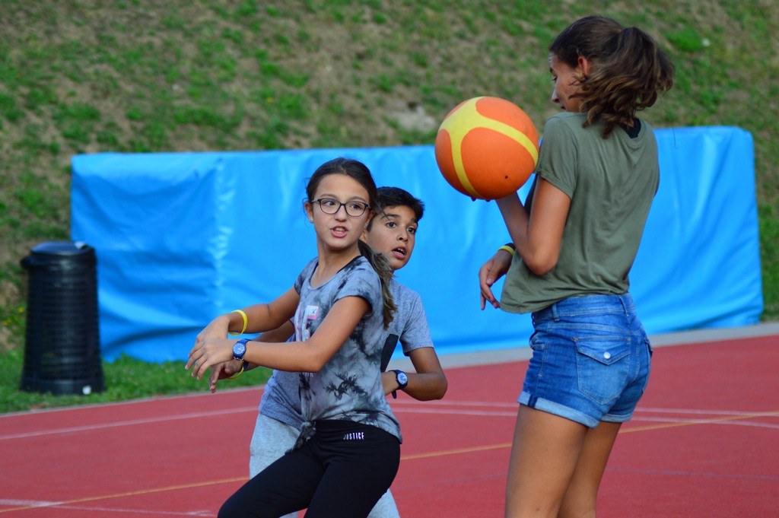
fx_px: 3567
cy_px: 259
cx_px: 390
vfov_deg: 8.3
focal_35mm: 165
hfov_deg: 12.5
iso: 800
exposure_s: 1/1000
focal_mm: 110
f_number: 4
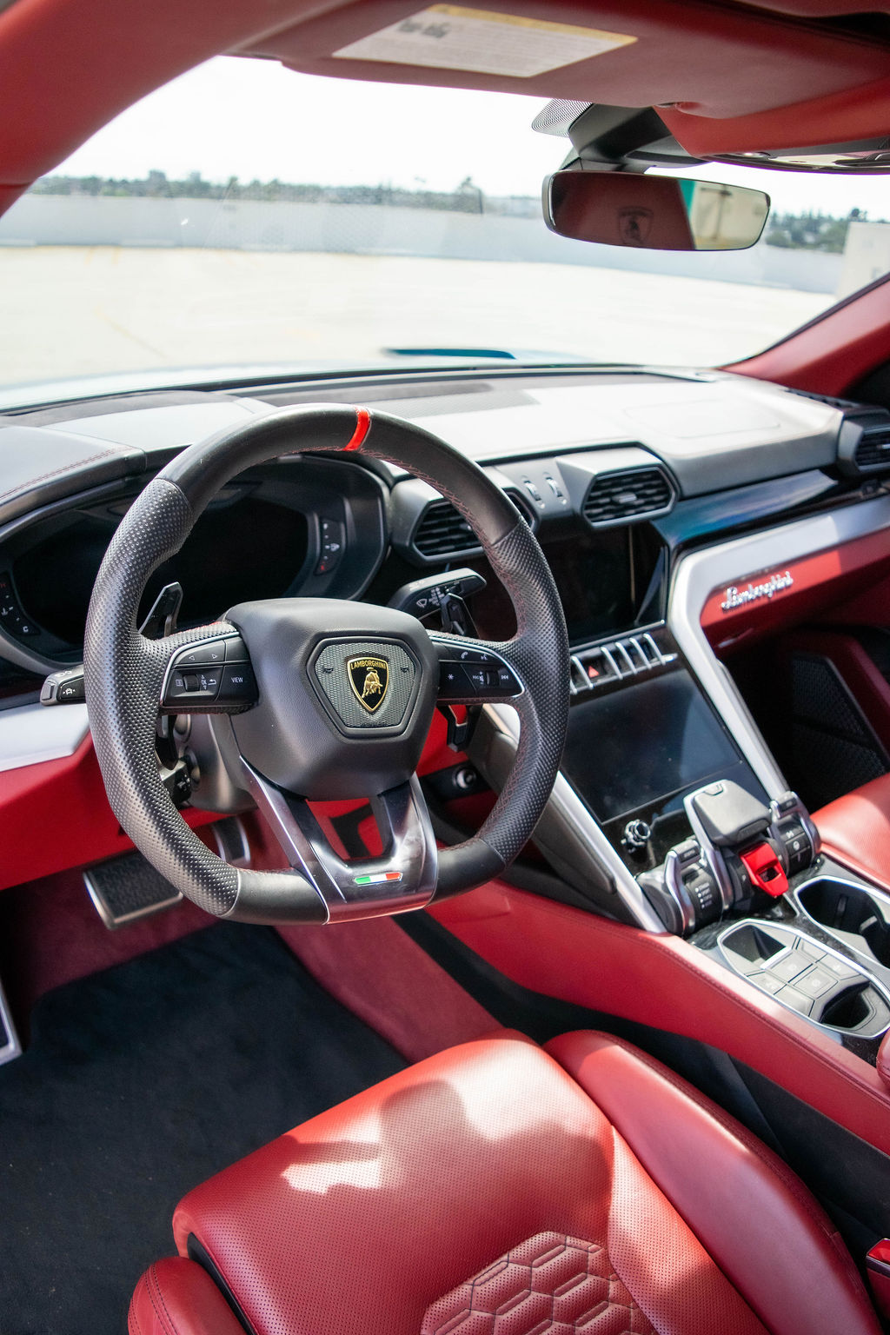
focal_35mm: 27
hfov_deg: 47.9
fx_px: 1001
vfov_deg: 67.4
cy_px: 668
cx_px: 445
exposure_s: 1/1000
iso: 800
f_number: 3.5
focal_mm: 18
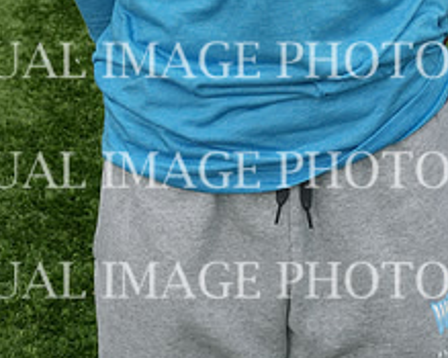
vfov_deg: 9.7
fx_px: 2031
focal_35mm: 153
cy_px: -215
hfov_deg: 12.6
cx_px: 263
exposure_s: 1/160
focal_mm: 41
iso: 400
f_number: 8
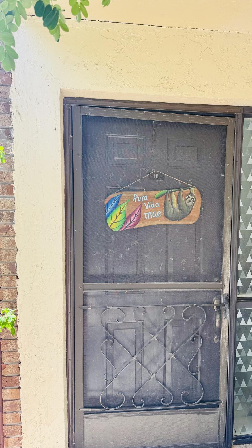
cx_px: 193
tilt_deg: -6.0
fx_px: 368
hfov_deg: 36.8
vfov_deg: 62.6
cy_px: 221
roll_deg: -0.7
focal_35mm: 31
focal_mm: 6.76
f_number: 1.78
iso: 80
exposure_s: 1/474
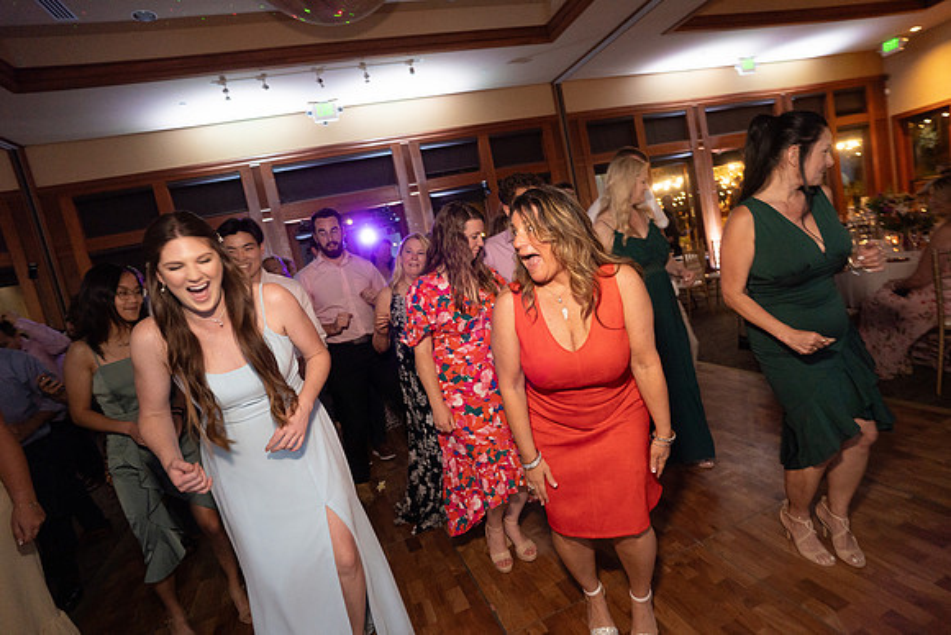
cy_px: 318
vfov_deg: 67.4
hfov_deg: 90.0
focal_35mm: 18
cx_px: 476
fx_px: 476
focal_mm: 18
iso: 1600
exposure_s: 1/80
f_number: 2.8
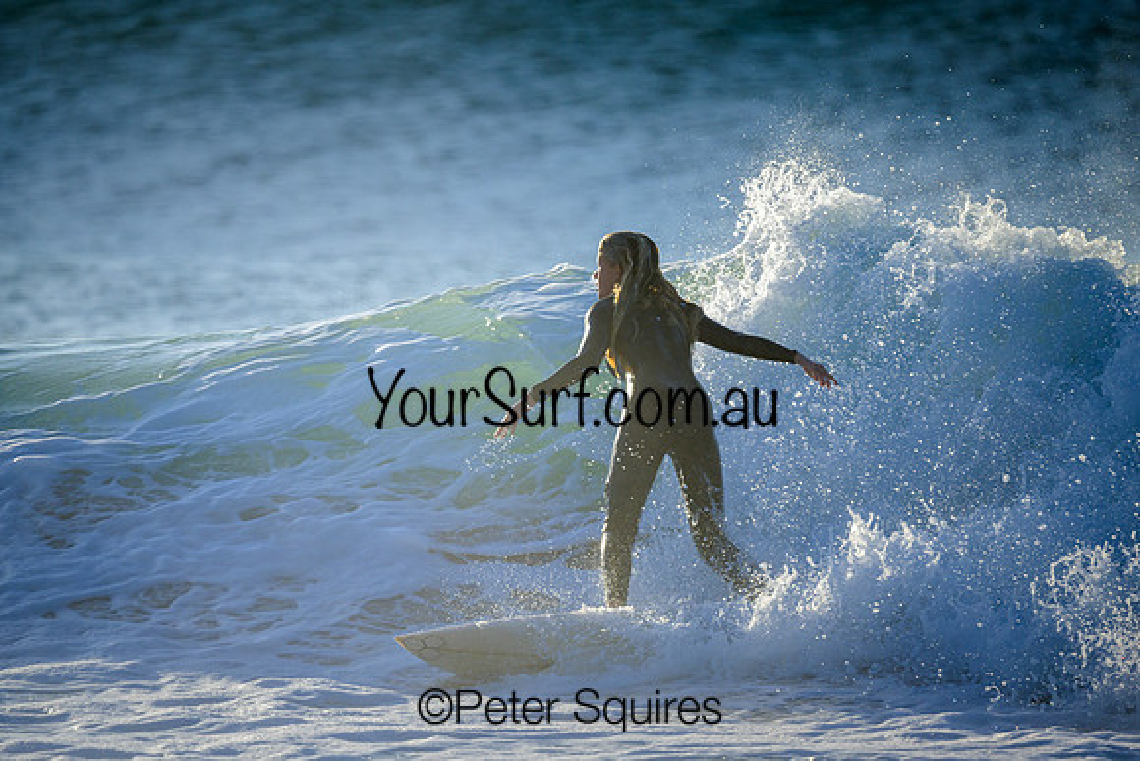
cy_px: 380
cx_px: 570
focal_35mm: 800
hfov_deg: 2.6
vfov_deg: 1.7
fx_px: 25338
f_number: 6.3
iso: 280
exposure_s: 1/2000
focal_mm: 800
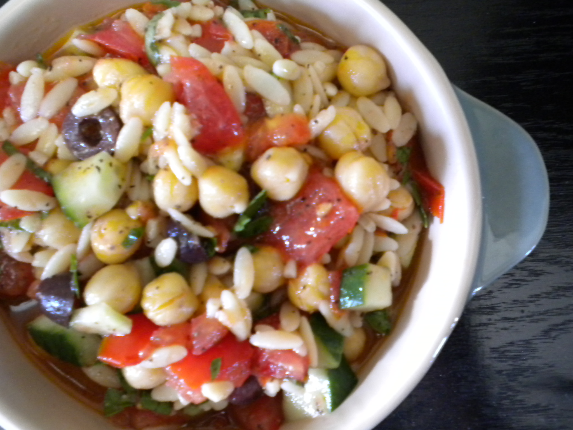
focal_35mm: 35
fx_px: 579
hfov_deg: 52.6
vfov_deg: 40.7
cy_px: 215
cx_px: 286
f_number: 3.1
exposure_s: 1/20.2
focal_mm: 6.3
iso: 400
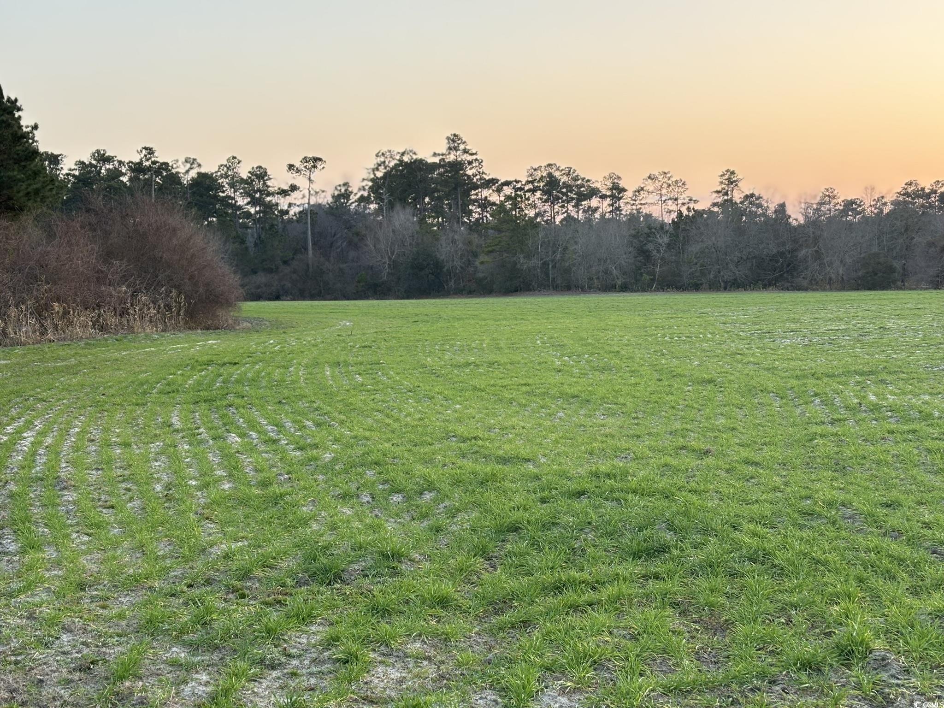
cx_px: 472
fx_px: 1418
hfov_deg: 36.8
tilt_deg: -3.1
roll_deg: +0.6
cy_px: 354
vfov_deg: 28.0
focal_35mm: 52
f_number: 1.6
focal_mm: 5.96
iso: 50
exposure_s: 1/121
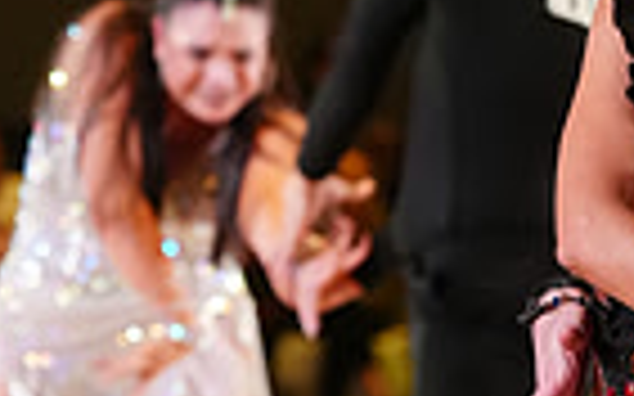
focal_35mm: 499
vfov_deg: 2.6
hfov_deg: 4.2
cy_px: 657
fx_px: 8619
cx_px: 740
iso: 3200
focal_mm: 119
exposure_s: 1/400
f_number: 4
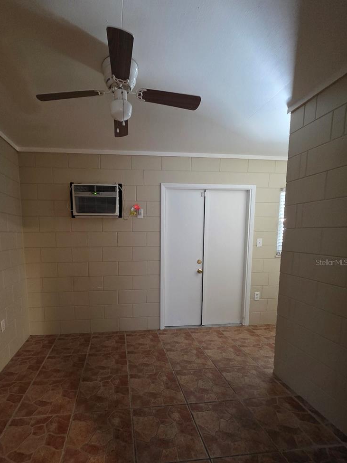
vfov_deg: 94.0
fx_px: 214
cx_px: 136
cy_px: 262
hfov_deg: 77.0
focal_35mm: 16
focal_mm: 2.2
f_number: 1.9
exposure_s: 1/60
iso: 1000
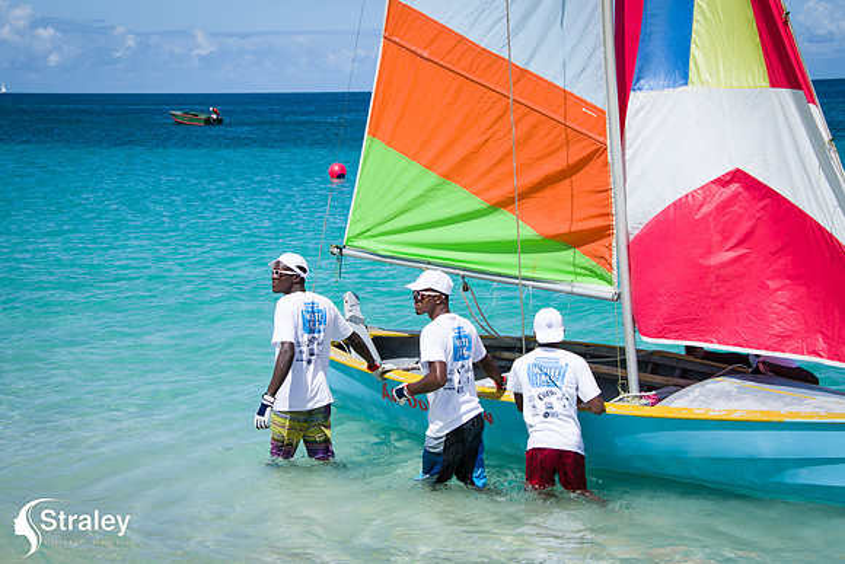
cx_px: 422
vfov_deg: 17.6
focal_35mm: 77
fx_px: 1818
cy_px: 282
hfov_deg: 26.2
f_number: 8
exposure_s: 1/320
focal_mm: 70
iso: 64
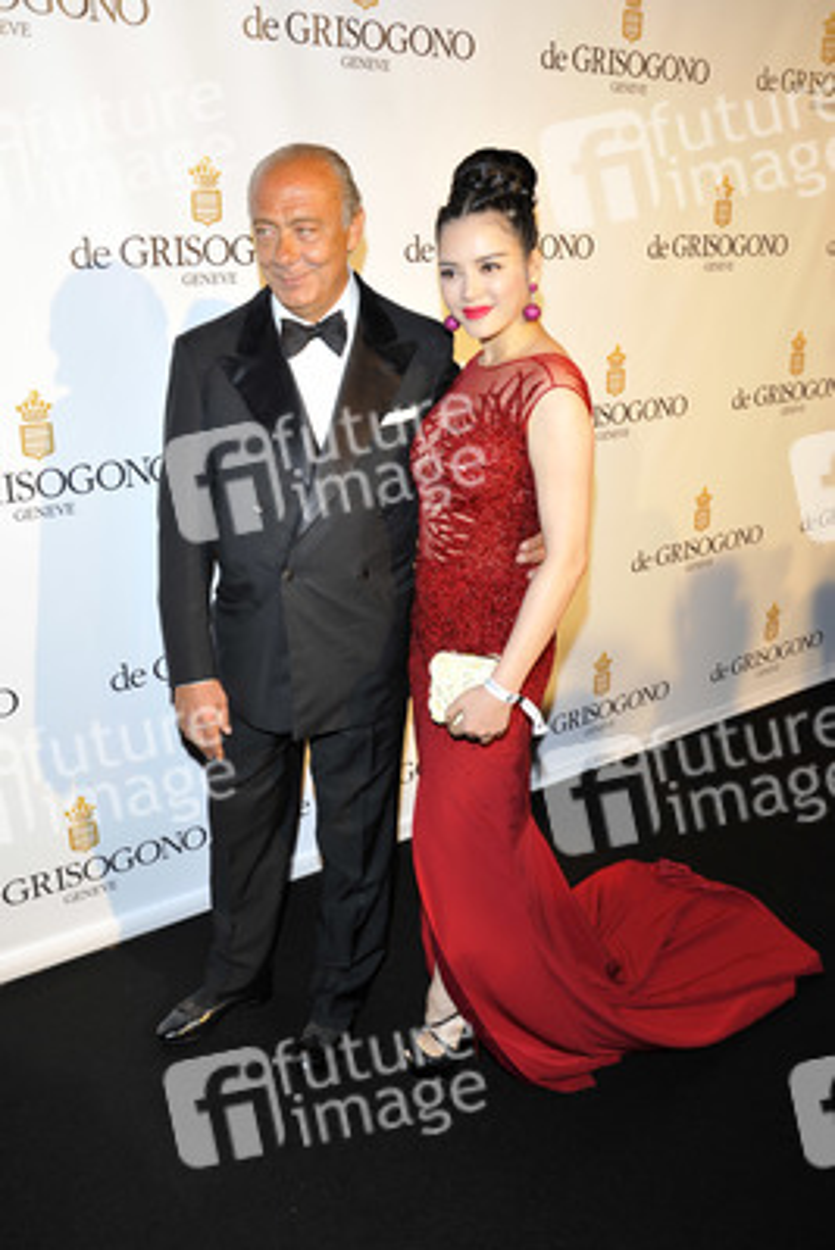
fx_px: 973
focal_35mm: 28
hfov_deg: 46.4
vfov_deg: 65.5
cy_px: 625
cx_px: 418
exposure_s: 1/160
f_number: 5.6
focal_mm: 28
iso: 500
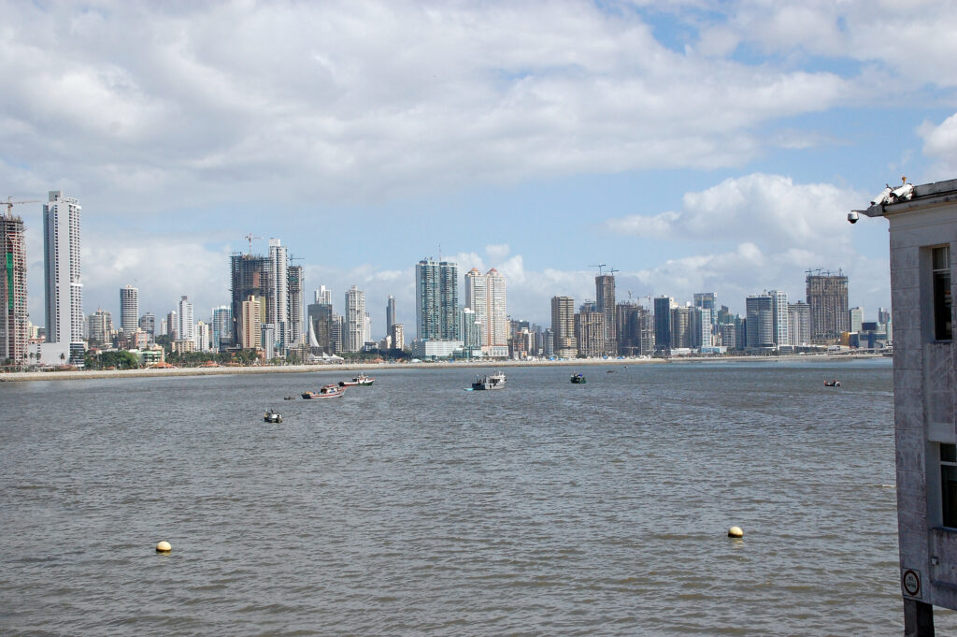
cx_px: 478
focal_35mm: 52
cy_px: 318
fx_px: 1394
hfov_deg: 37.9
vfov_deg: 25.7
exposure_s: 1/2000
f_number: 9
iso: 800
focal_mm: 35
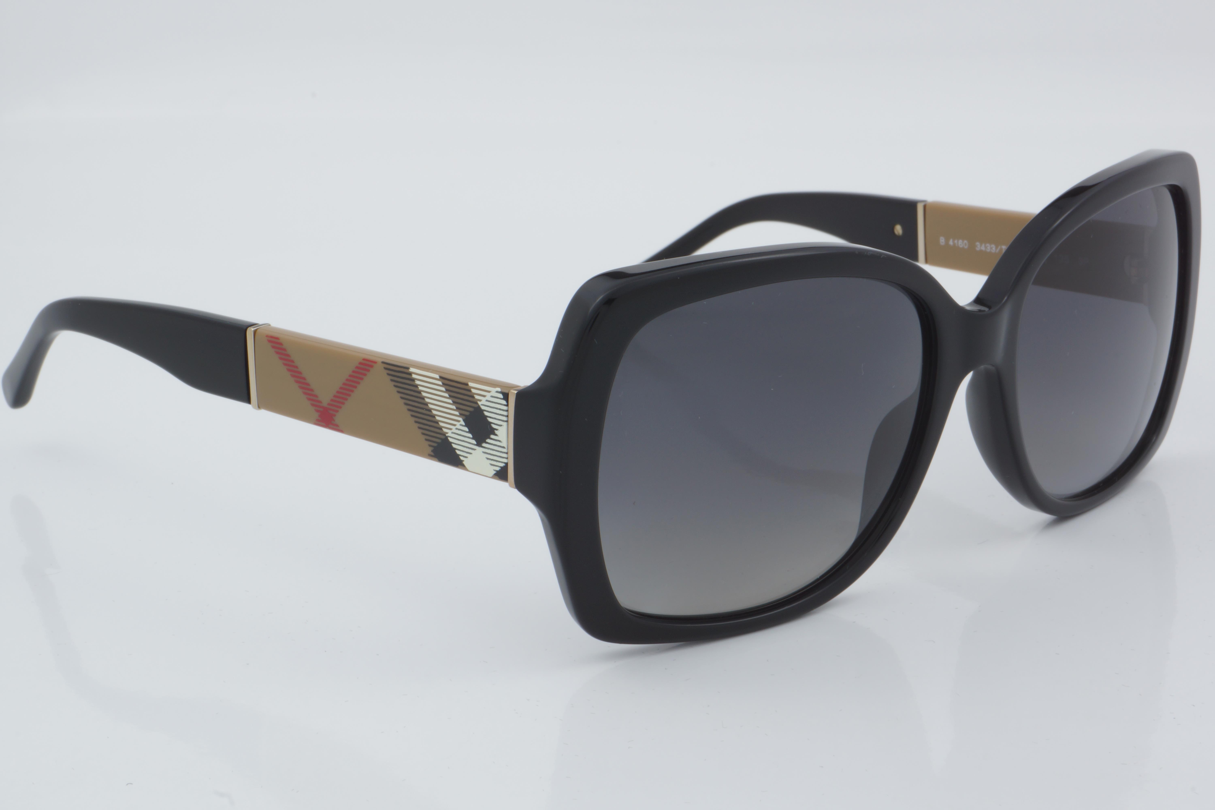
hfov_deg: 27.0
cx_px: 608
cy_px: 405
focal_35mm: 75
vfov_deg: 18.2
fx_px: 2531
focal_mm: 50
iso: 100
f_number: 32
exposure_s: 1/4
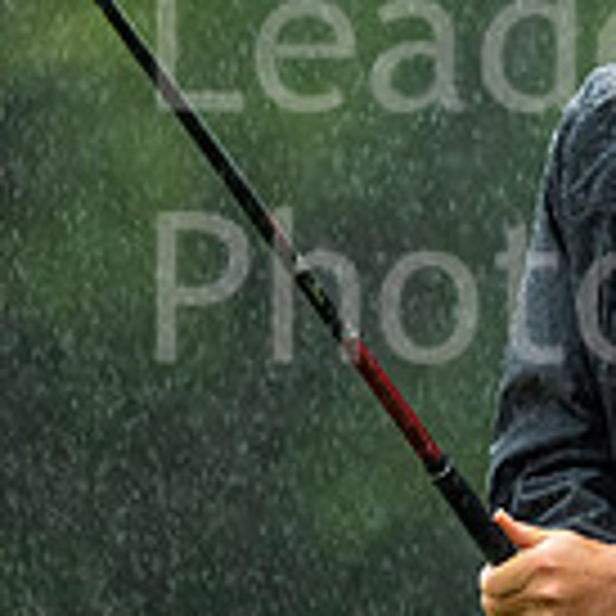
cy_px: 79
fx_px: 21804
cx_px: 737
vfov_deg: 1.6
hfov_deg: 1.6
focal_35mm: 1083
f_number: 4
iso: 1250
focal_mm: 300
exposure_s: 1/500
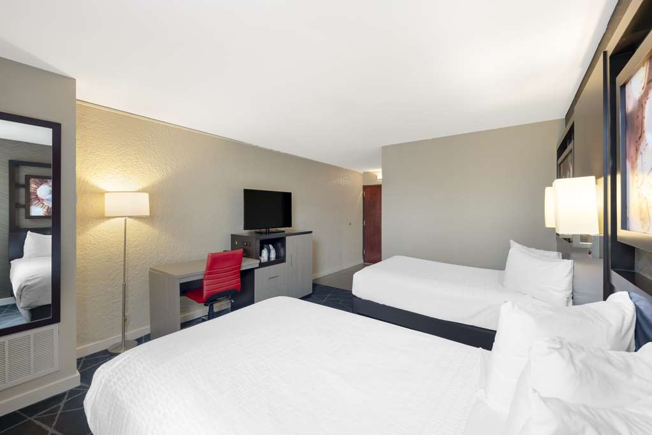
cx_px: 326
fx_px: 236
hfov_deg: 108.3
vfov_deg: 85.5
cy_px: 218
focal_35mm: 13
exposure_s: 1/2
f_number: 8
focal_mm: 13
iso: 200
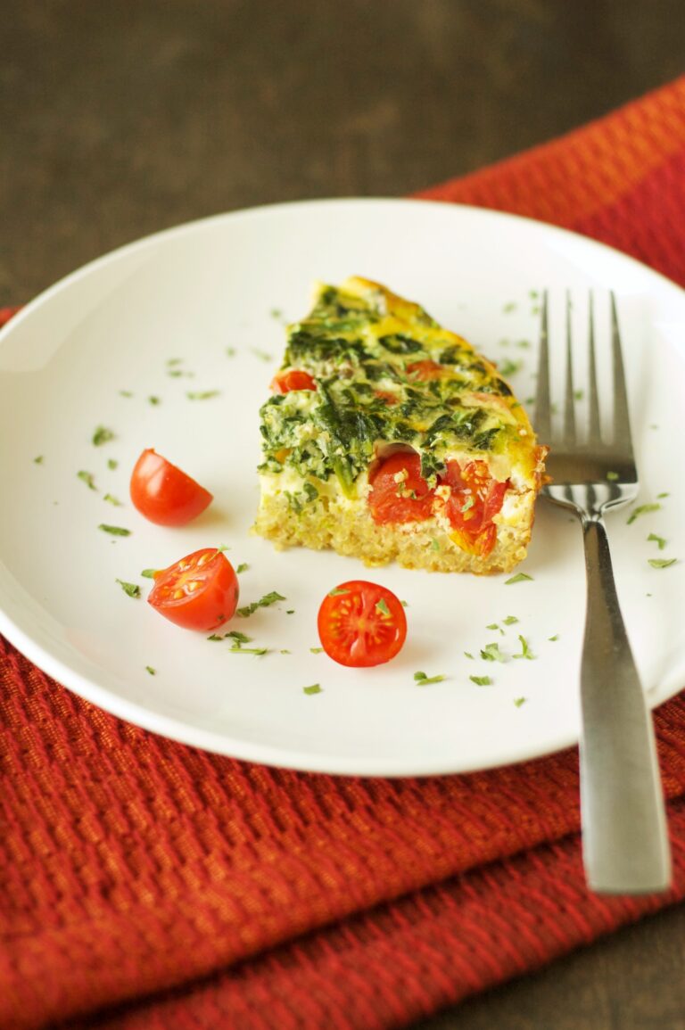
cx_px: 342
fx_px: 2144
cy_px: 515
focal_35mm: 75
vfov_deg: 27.0
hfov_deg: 18.1
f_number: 2.8
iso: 1000
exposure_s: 1/500
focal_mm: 50
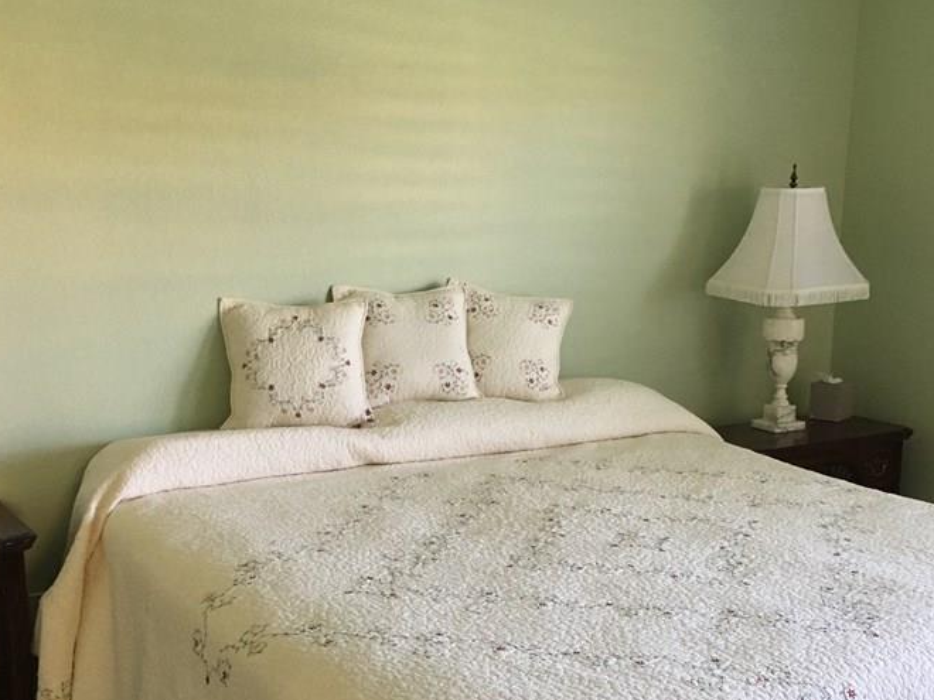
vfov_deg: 31.9
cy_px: 472
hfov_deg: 42.0
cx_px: 528
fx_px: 1214
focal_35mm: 45
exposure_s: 1/30
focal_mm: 4.15
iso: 125
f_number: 2.2
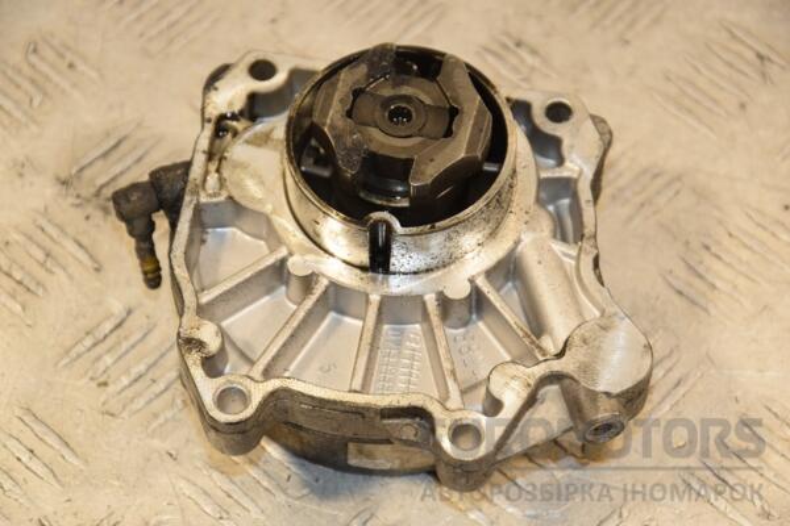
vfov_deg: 9.9
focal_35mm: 138
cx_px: 395
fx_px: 3028
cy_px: 263
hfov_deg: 14.9
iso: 800
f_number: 7.1
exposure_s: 1/200
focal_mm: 92
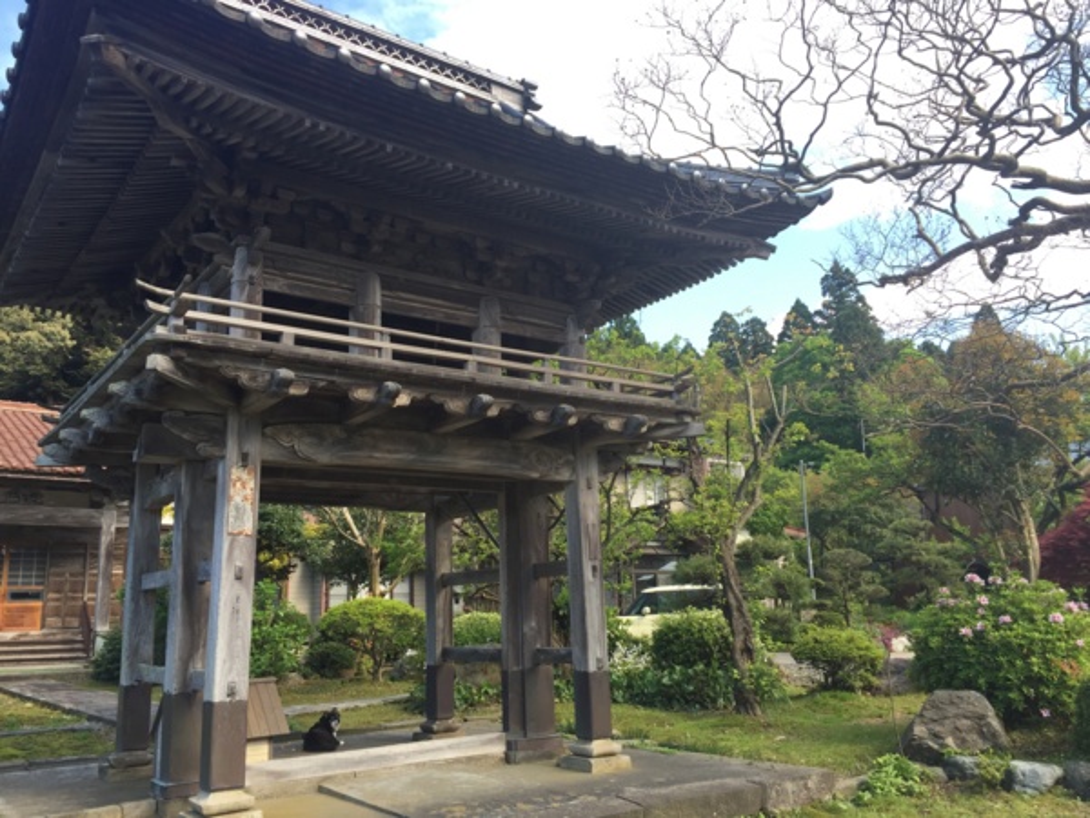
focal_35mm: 29
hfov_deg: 61.7
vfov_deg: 48.2
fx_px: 913
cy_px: 409
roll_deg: +2.0
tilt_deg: +11.8
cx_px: 545
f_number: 2.2
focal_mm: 4.15
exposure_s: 1/373
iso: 32
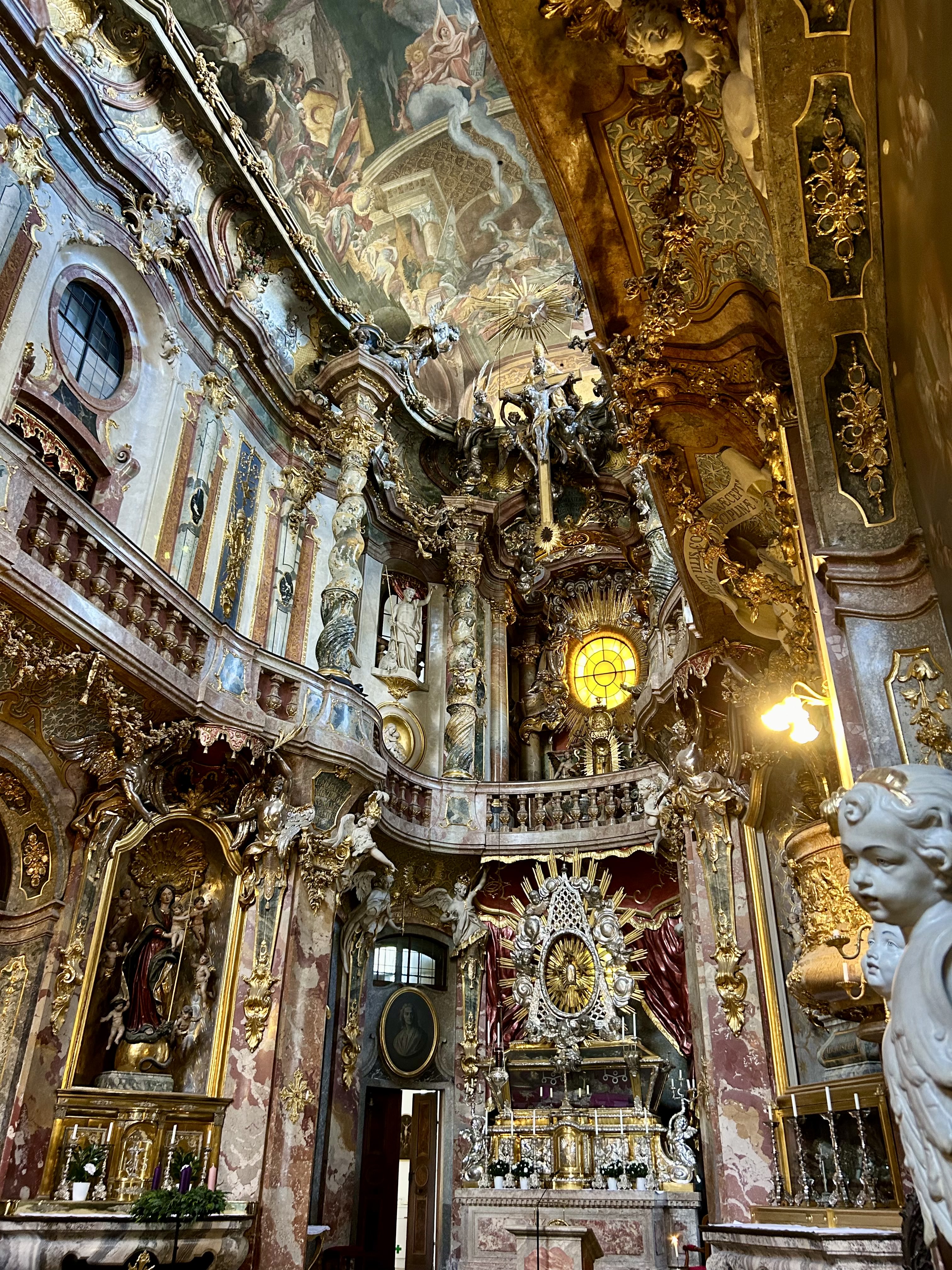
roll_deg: -1.2
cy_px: 635
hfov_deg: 53.1
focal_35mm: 26
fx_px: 953
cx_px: 476
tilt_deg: +29.5
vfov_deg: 67.3
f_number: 1.5
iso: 400
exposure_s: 1/33
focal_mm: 5.7
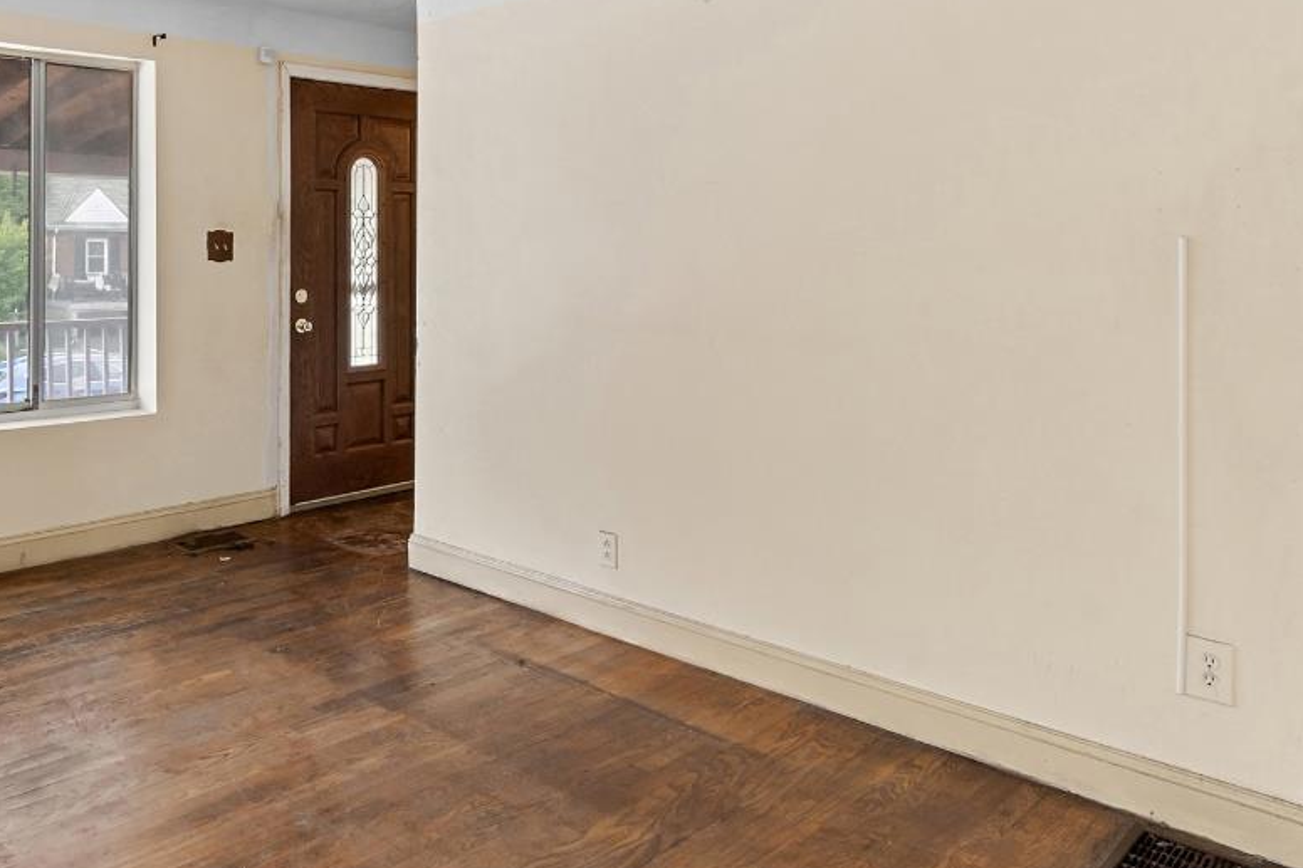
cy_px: 255
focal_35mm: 29
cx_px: 447
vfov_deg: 44.0
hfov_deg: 62.3
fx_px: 1049
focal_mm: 10
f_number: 7.1
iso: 400
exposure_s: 1/2.5
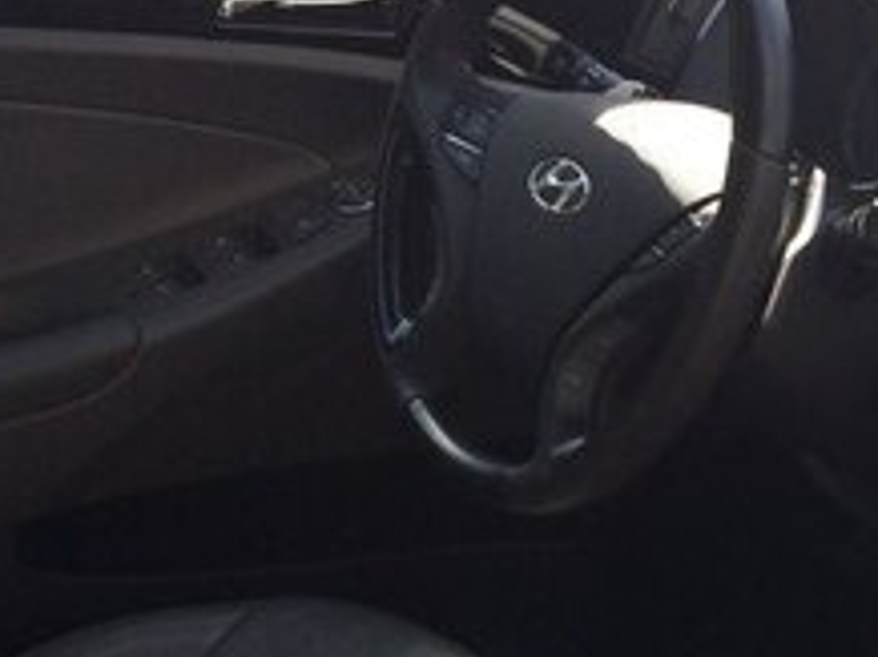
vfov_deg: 15.9
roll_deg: -3.9
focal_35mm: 88
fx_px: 2230
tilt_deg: -34.3
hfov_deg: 20.4
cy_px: 848
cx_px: 1144
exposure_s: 1/419
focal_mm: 4.15
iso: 32
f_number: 2.2
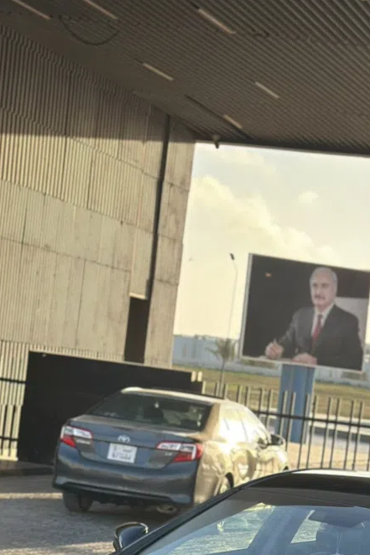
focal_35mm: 103
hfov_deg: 13.2
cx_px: 292
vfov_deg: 19.3
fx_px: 1589
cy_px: 544
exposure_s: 1/1721
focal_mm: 6.86
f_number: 1.78
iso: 80
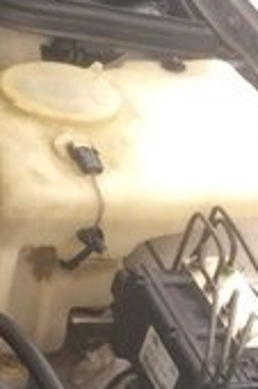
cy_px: 13
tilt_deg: -25.8
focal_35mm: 117
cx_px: -416
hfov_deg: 9.9
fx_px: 1260
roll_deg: +0.2
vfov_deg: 17.2
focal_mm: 4.15
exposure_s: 1/100
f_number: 2.2
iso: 50
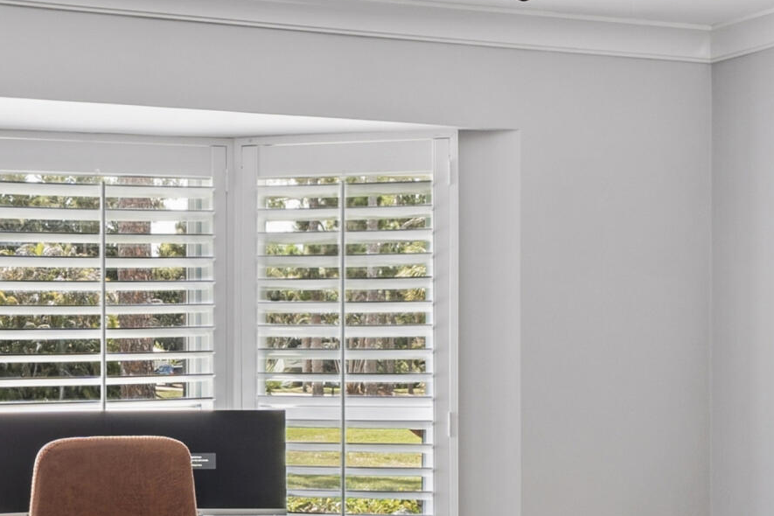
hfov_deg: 30.8
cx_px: 24
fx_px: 1311
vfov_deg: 22.0
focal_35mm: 61
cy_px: 407
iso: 200
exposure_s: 1/20
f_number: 9
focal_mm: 12
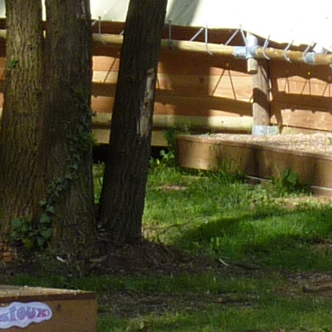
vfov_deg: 3.3
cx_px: -213
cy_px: -271
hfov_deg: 3.3
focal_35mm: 526
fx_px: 5708
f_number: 4.1
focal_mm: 11.9
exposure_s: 1/400
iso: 80
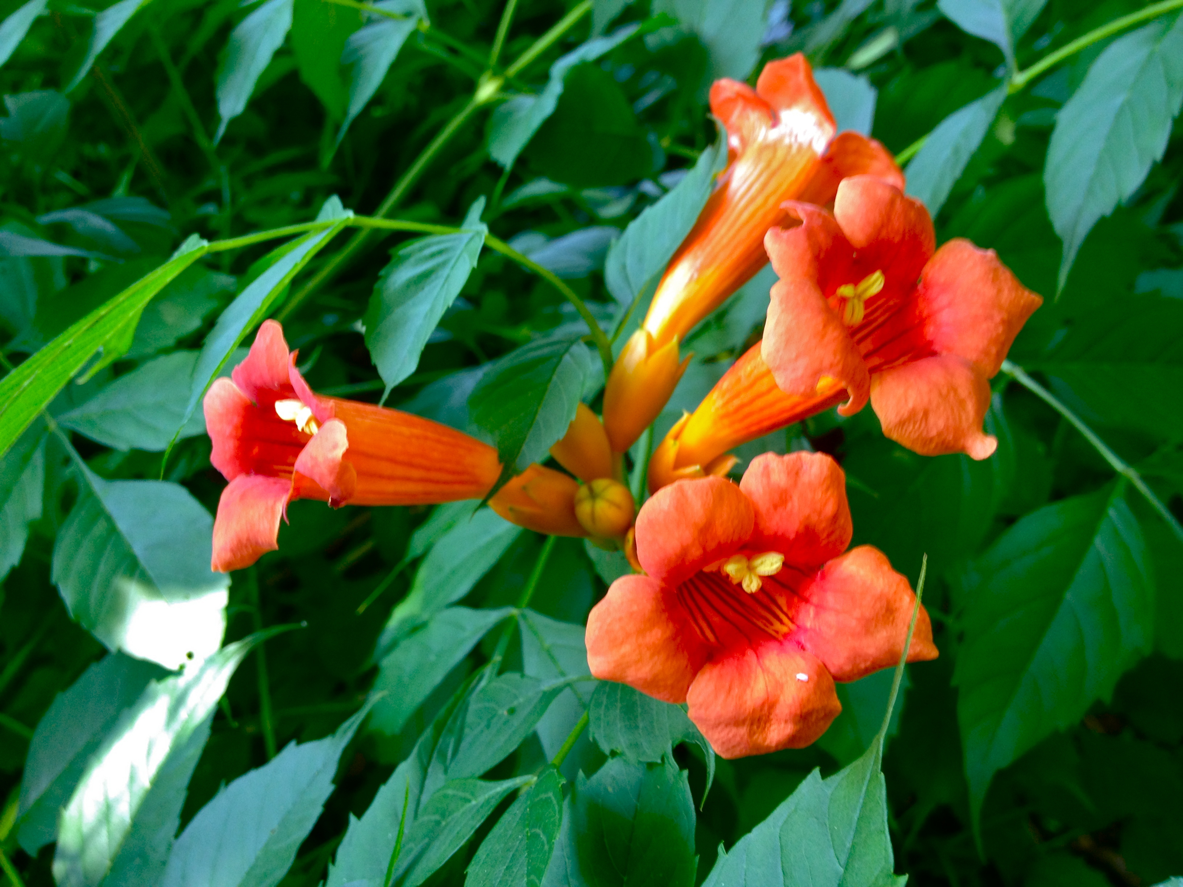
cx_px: 592
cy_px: 444
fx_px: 1196
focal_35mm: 35
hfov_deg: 52.6
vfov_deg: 40.7
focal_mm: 4.28
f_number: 2.4
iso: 64
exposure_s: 1/20
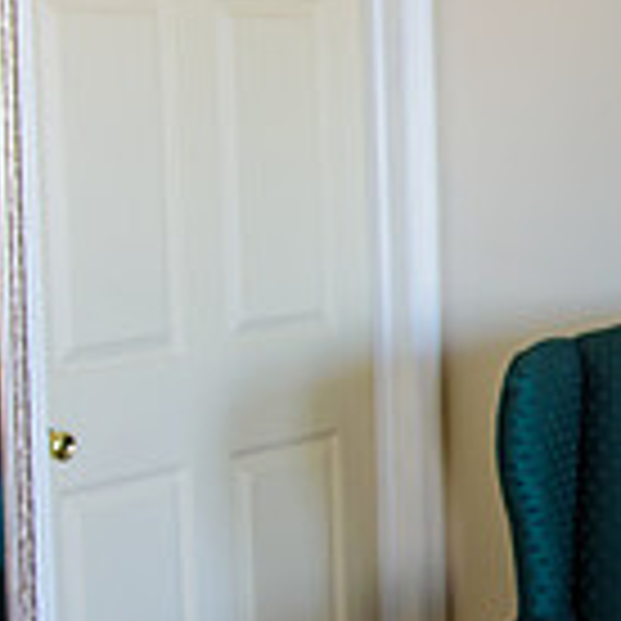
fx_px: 2415
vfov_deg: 14.6
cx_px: 1121
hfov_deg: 13.2
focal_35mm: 119
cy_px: 382
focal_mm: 28
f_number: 3.2
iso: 400
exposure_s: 1/125
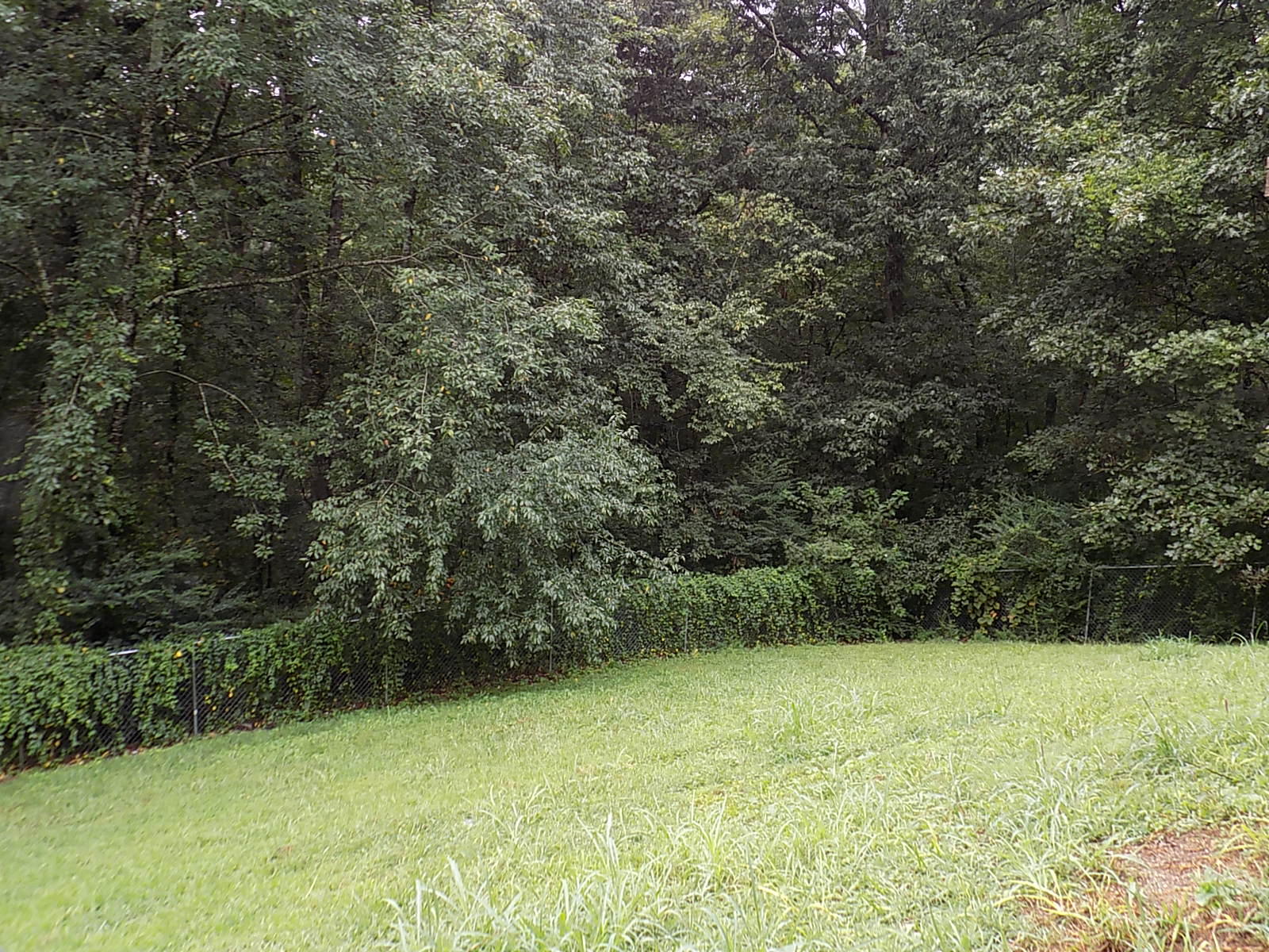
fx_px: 1100
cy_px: 476
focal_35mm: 30
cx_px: 634
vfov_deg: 46.8
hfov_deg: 60.0
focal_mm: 5.3
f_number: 3.3
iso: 80
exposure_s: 1/40
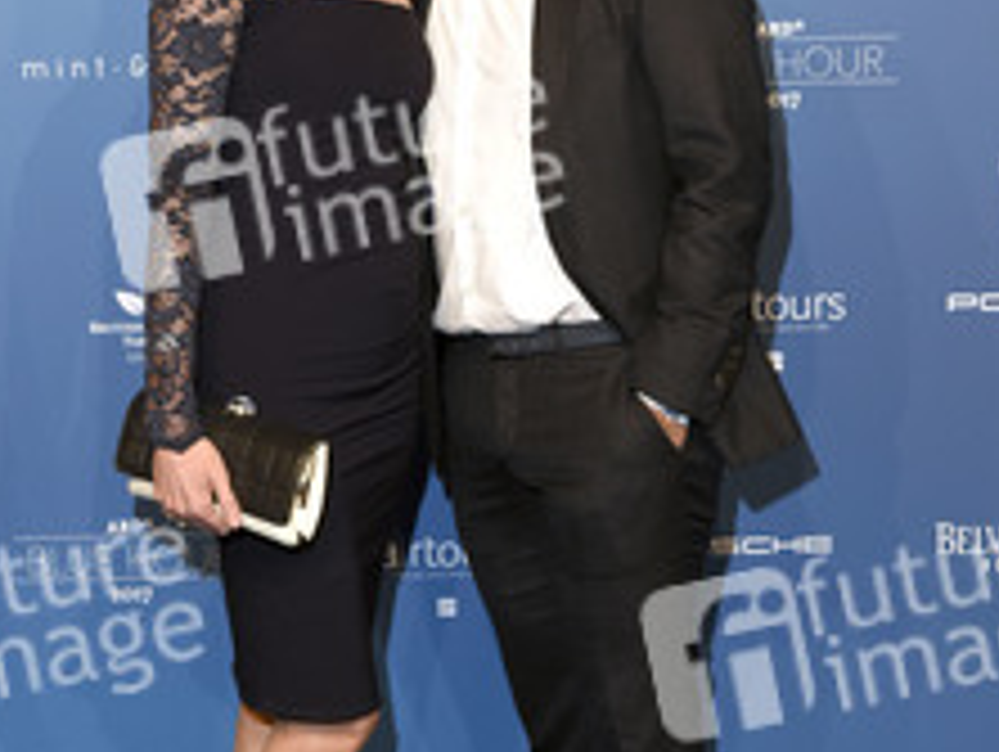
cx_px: 464
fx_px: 2625
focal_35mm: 91
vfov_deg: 16.3
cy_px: 410
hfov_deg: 21.5
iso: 400
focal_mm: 35
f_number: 4
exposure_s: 1/320
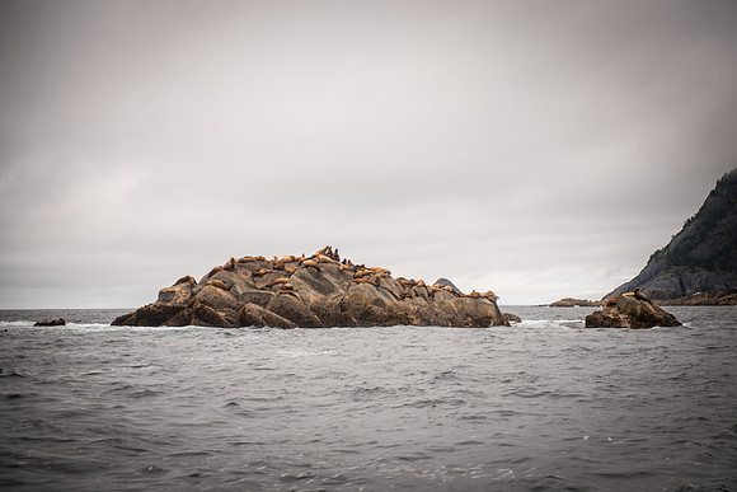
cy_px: 261
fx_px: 1523
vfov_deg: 18.3
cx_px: 392
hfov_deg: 27.2
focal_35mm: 74
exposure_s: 1/800
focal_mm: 70
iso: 100
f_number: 2.8
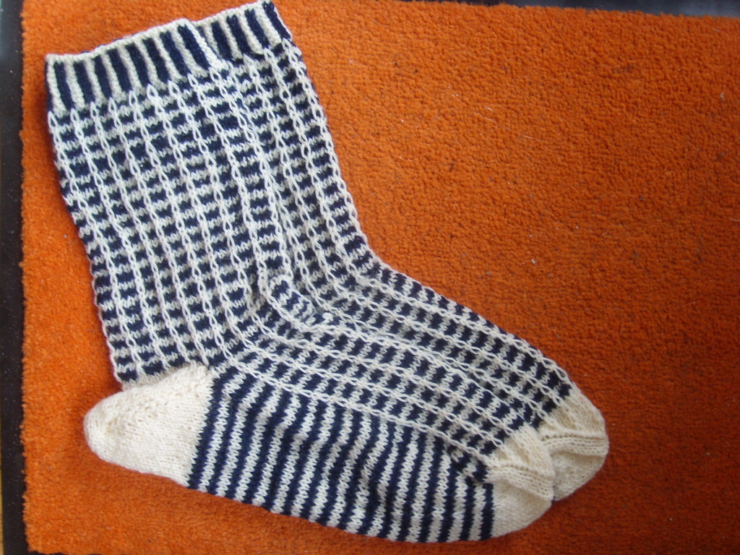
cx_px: 370
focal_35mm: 35
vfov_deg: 40.7
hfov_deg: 52.6
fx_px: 748
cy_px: 278
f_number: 2.8
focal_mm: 5.8
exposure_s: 1/8
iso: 50
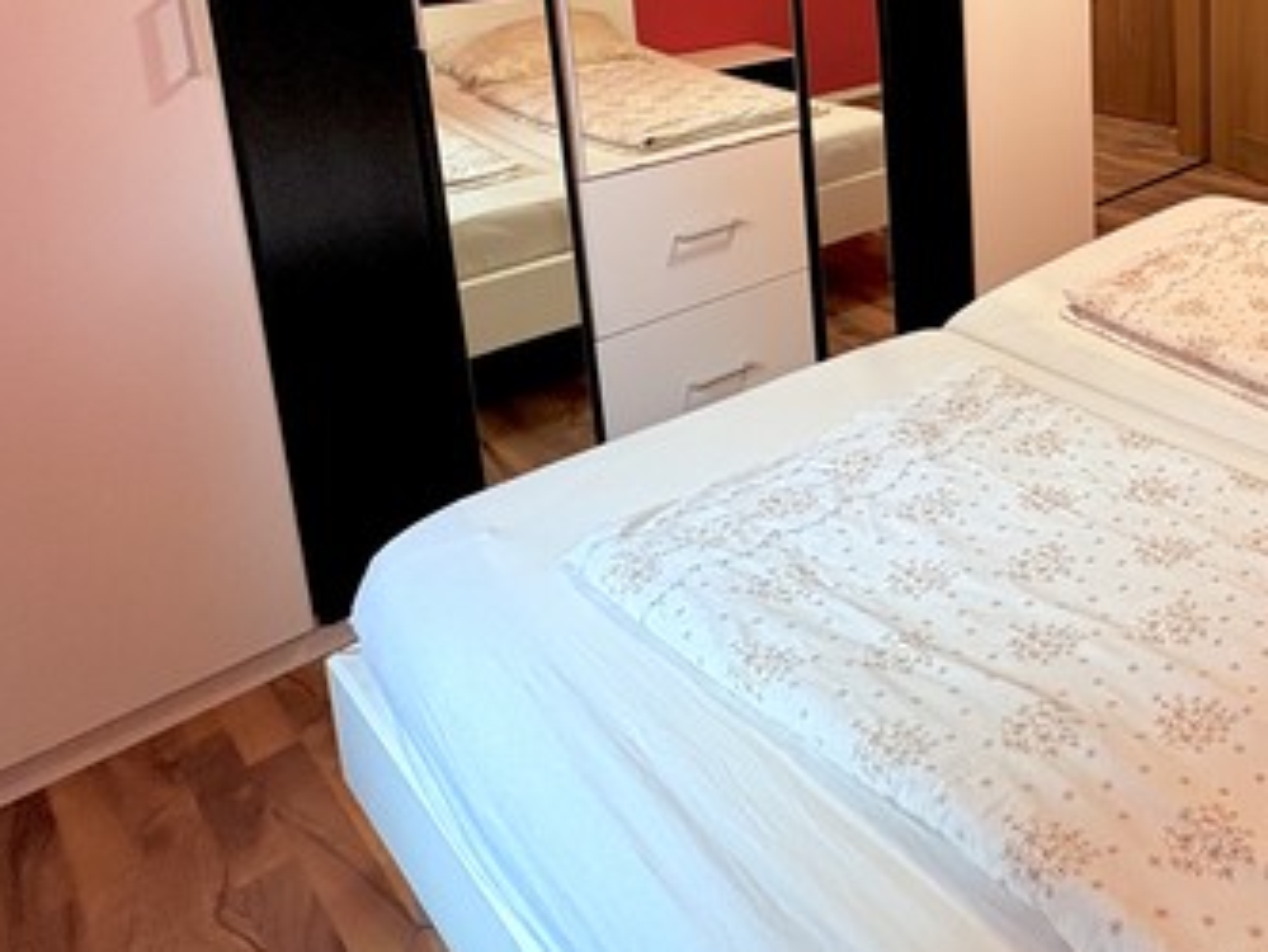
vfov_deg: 41.8
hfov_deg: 51.0
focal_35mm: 30
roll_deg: +0.3
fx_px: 1099
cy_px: 40
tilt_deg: -9.7
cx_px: 1201
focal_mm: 2.22
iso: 250
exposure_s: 1/50
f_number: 2.2
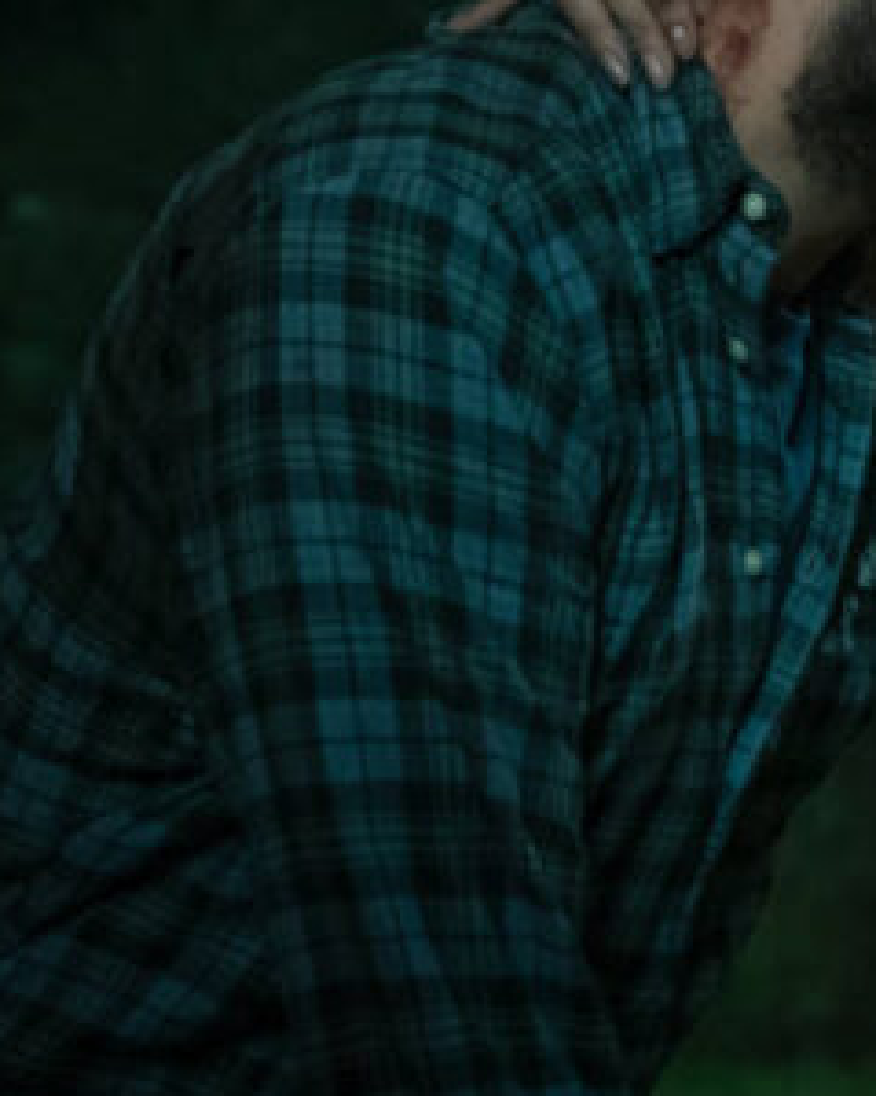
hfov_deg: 10.5
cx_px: 1191
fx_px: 4637
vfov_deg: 13.5
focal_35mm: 143
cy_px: 387
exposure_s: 1/200
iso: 4000
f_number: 3.5
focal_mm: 57
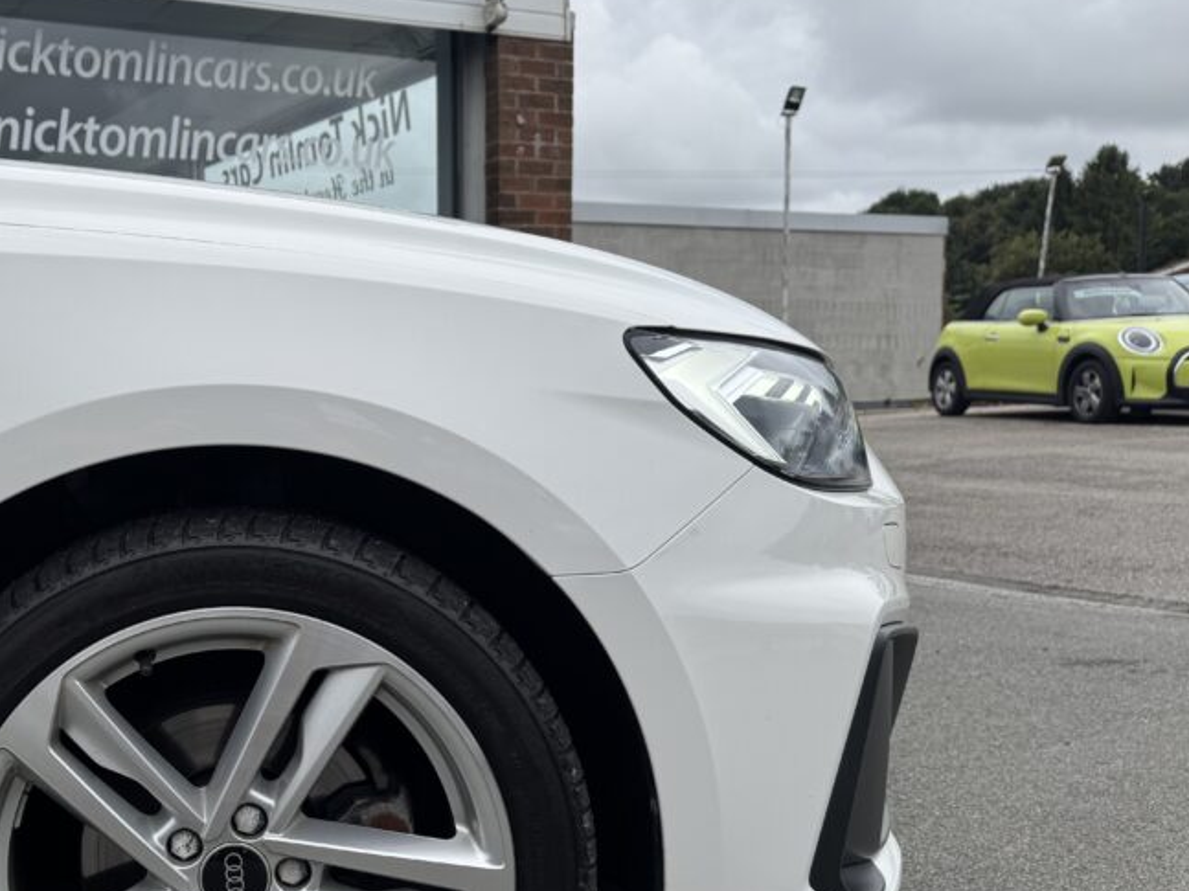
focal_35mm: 38
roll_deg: +2.1
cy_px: 562
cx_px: 265
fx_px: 1305
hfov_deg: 46.8
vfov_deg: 37.5
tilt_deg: -8.2
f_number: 1.78
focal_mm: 6.76
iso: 80
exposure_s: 1/2506
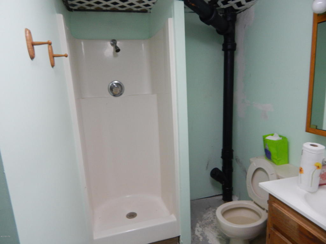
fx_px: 207
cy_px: 122
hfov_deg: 76.4
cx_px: 163
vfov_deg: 61.1
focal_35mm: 22
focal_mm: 4
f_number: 3
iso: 280
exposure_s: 1/30
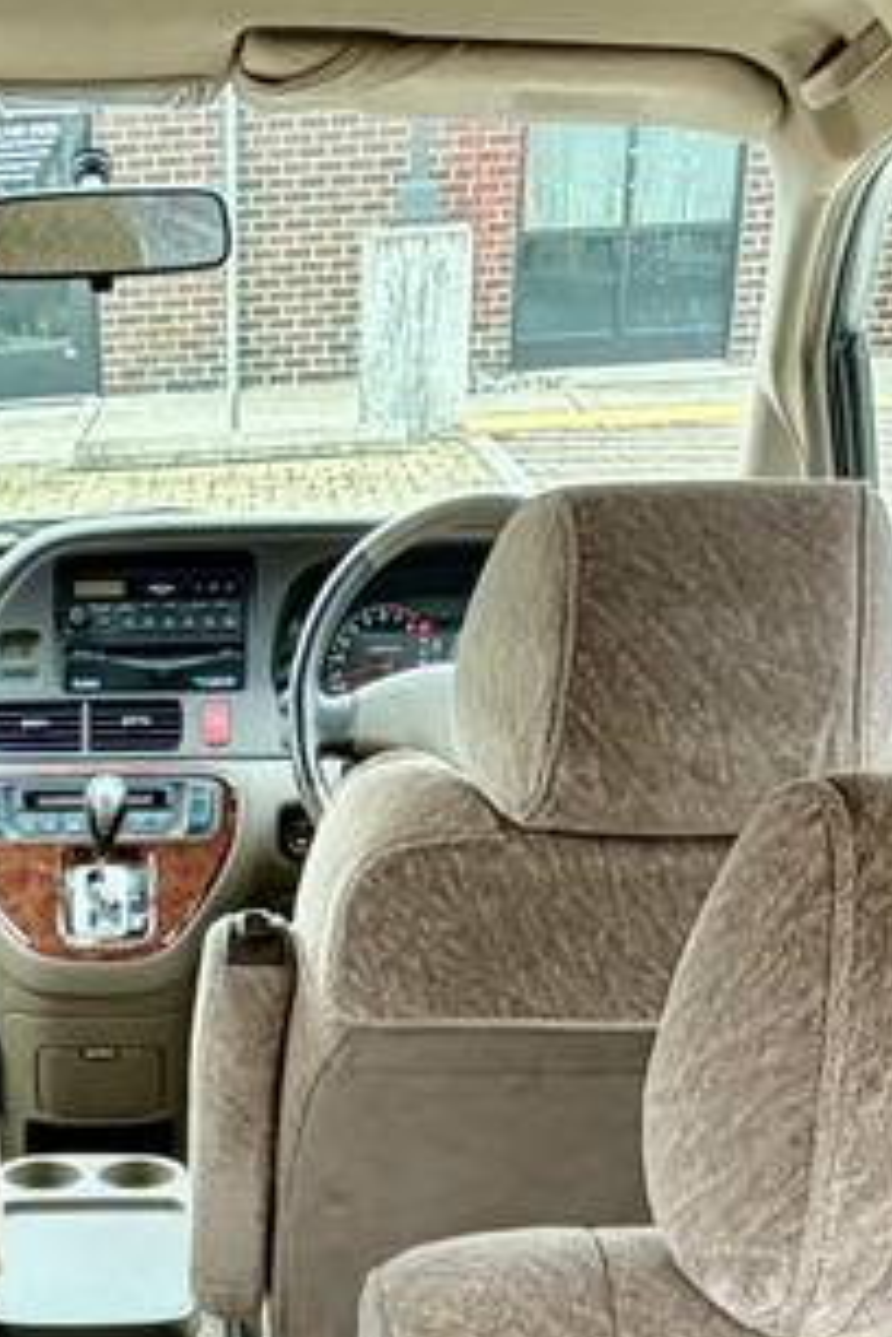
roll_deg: +3.9
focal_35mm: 61
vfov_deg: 25.1
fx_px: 2267
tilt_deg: -39.0
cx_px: 109
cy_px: 2001
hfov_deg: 21.8
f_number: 2.2
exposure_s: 1/121
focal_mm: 2.22
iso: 200
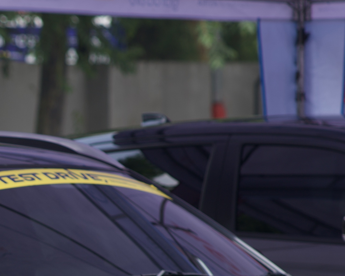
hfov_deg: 5.0
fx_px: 3921
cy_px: 348
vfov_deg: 4.0
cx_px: -191
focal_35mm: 384
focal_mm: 85
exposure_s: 1/200
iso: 64
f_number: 3.5
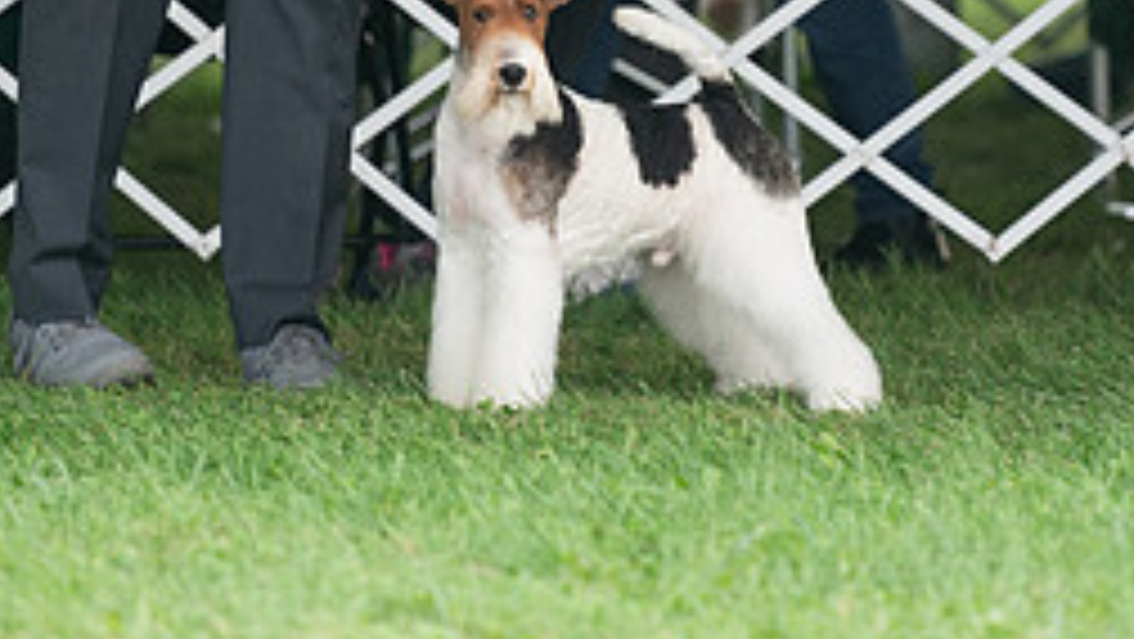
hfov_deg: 4.5
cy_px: -76
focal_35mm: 482
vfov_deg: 2.5
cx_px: 702
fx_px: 14499
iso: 640
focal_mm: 200
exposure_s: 1/1000
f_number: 3.2
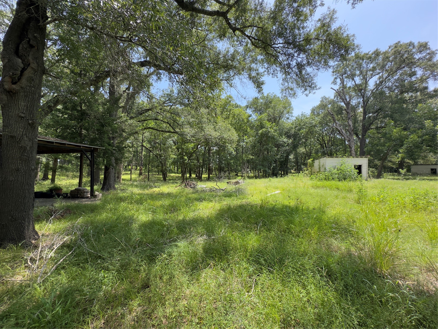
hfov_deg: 102.1
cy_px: 164
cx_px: 219
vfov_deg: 85.7
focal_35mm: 14
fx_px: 177
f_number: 2.2
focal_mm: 2.22
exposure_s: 1/435
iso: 40
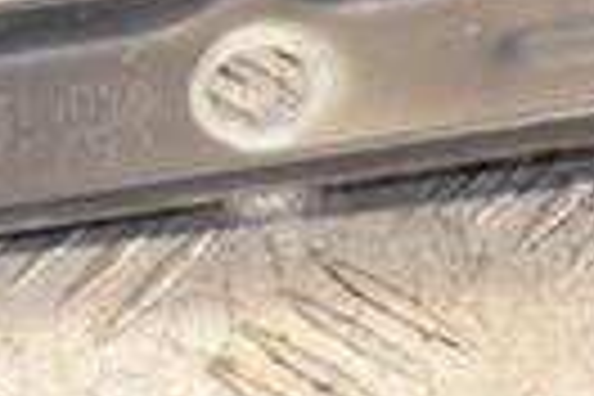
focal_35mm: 328
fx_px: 5412
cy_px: 122
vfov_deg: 4.2
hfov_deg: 6.2
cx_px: 752
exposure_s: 1/200
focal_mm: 48
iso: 800
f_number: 6.3
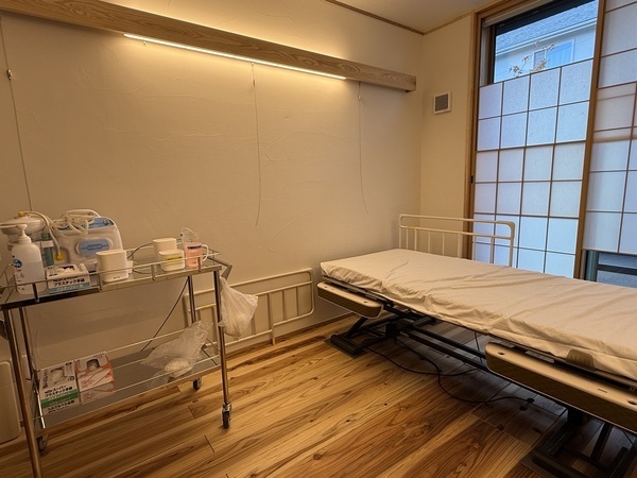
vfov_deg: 85.7
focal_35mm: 14
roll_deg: +2.2
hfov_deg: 102.1
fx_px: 258
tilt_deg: -8.9
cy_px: 239
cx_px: 318
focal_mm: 2.22
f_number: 2.2
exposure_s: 1/117
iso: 50
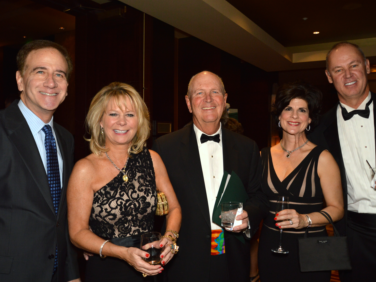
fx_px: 343
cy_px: 140
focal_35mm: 32
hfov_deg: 57.5
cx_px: 196
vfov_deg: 44.7
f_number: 4.5
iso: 400
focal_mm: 19
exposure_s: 1/100
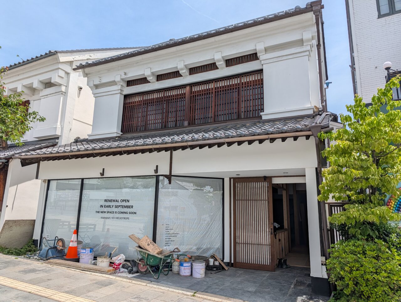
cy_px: 151
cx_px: 200
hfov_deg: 71.5
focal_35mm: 24
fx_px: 278
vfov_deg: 56.9
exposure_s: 1/1272
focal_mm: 6.9
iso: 21
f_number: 1.68
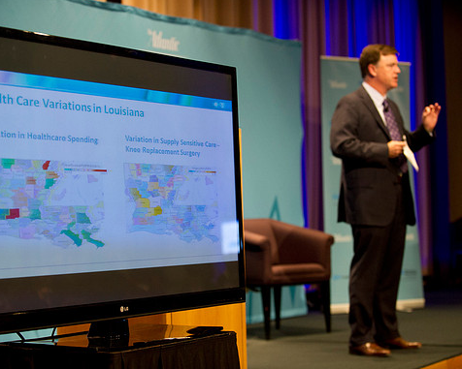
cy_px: 184
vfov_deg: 19.2
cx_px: 223
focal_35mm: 80
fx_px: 1094
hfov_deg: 23.8
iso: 2500
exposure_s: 1/250
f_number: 2.8
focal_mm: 70
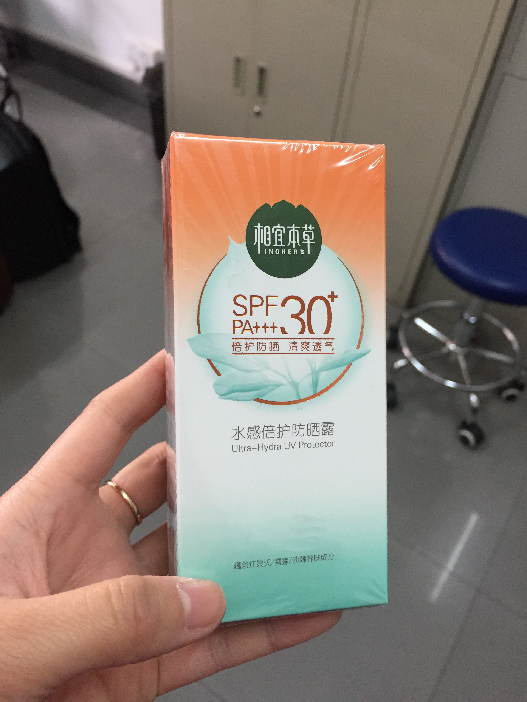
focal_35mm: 29
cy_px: 351
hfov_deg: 48.2
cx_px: 264
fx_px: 589
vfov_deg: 61.7
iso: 160
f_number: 2.2
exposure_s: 1/33
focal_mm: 4.15
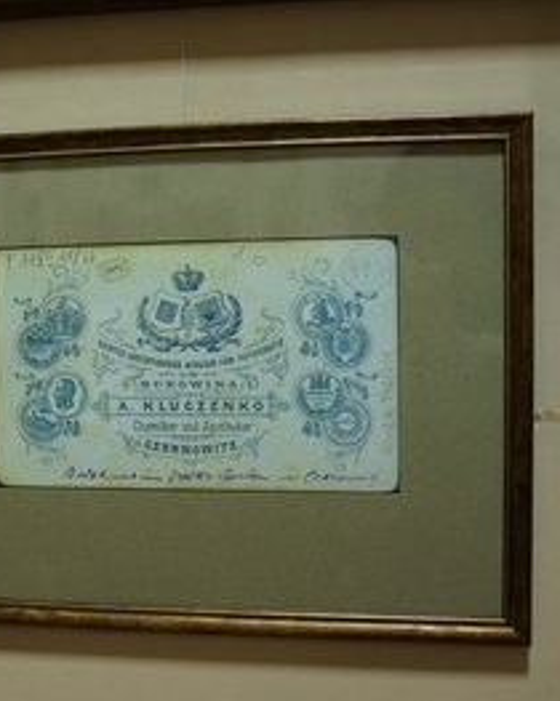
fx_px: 1037
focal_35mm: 50
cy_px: 352
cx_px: 157
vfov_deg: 37.4
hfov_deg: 29.8
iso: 1250
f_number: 2.5
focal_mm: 35
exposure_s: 1/125
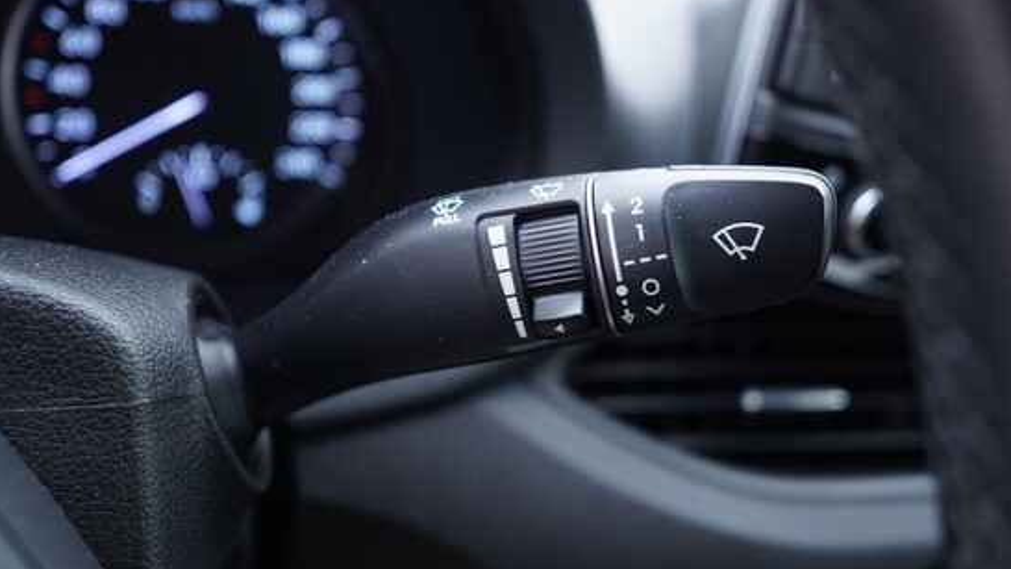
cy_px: 292
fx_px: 1019
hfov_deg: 52.8
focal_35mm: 38
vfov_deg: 31.2
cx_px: 504
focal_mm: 24
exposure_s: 1/40
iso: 400
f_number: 2.8
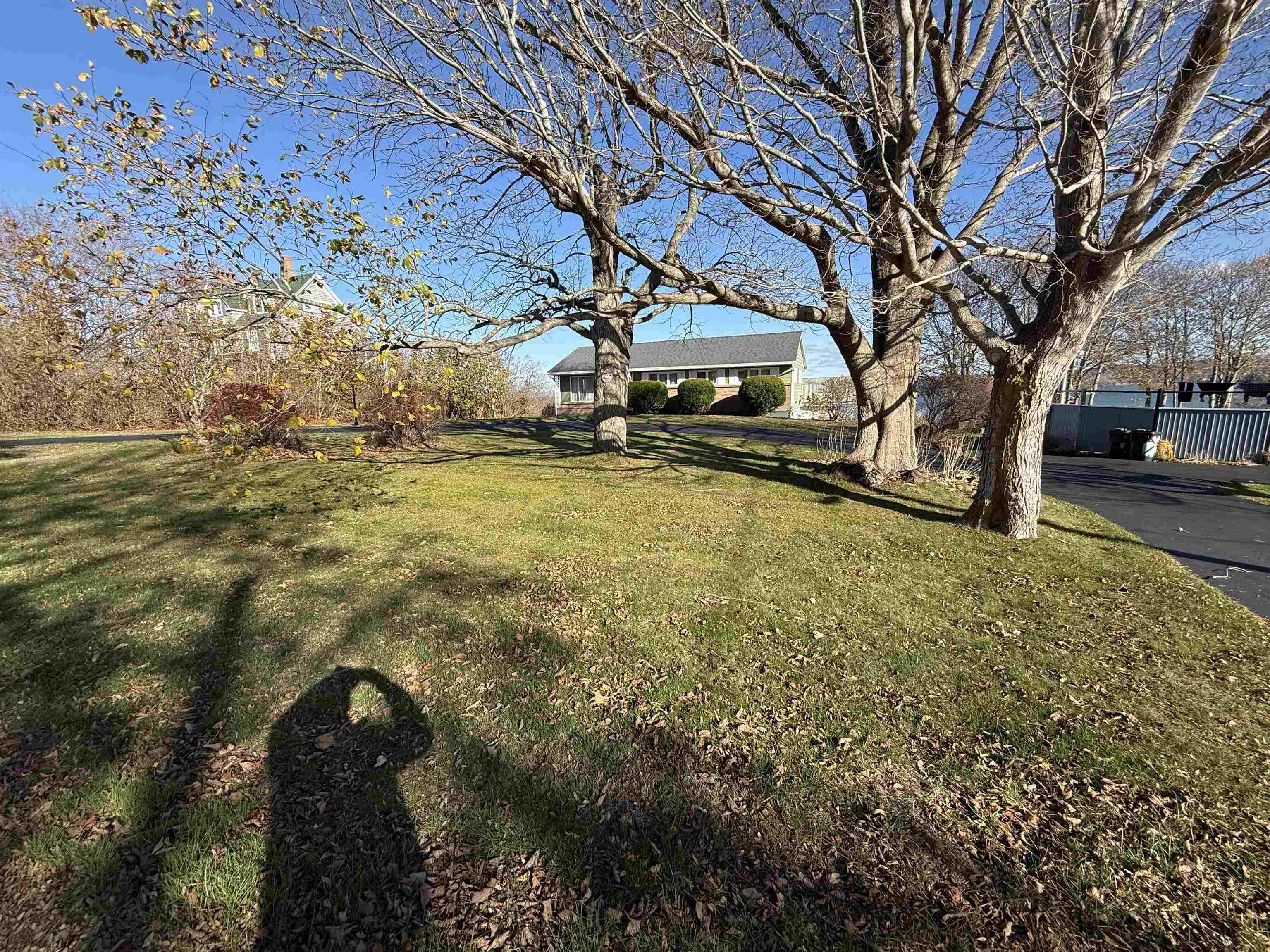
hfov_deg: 102.1
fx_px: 514
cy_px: 476
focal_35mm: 14
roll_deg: +0.4
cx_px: 635
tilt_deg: -5.5
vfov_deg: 85.7
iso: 50
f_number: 2.2
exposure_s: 1/1339
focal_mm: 2.22
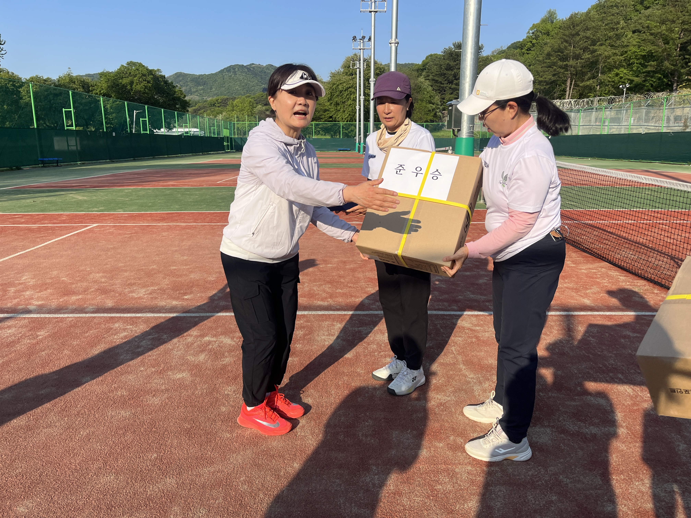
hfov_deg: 67.3
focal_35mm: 26
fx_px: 519
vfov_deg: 53.1
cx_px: 346
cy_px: 259
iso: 50
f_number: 1.6
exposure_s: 1/2688
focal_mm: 5.1
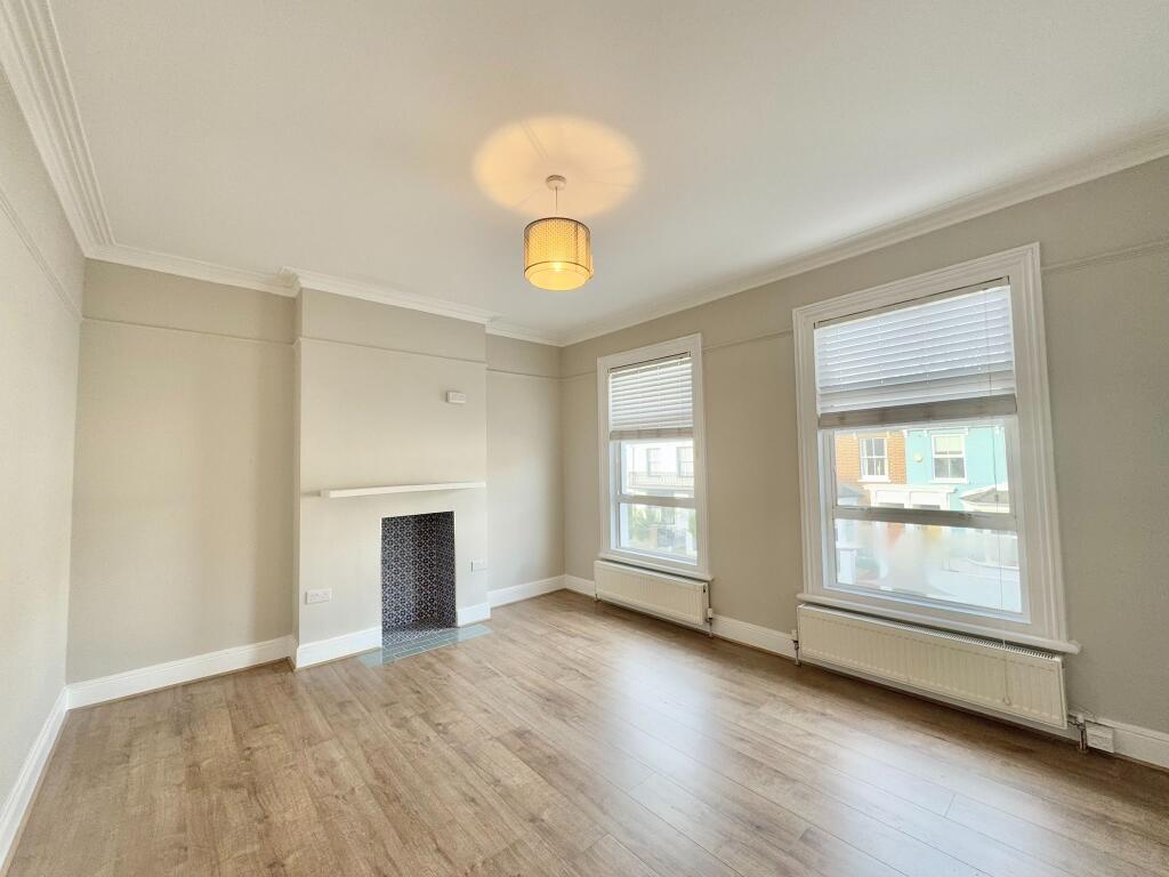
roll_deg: +0.5
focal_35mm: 14
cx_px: 584
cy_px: 438
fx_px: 473
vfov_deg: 85.7
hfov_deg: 102.1
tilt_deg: +3.0
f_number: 2.2
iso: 80
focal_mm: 2.22
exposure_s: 1/99
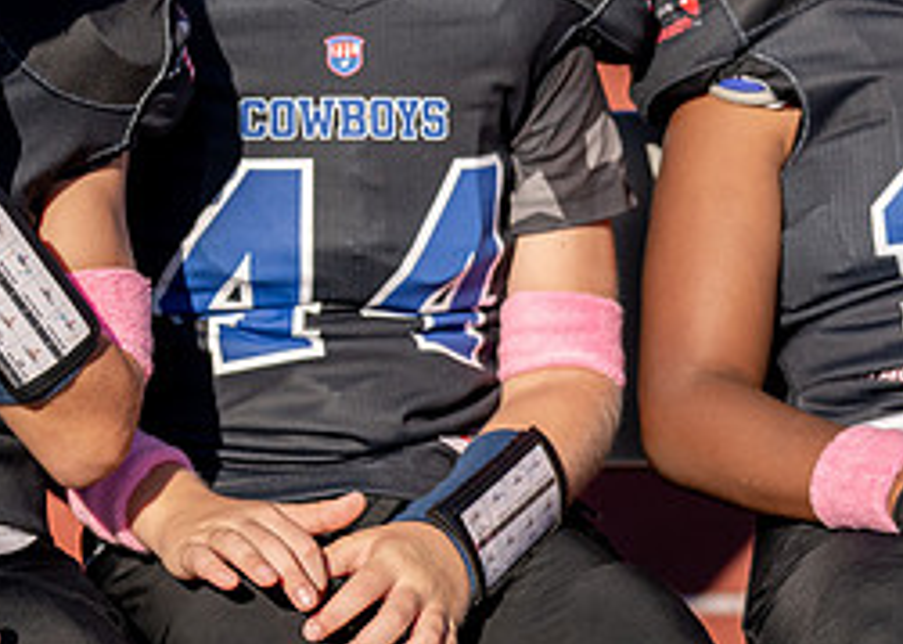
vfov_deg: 6.3
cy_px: 36
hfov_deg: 8.8
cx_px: -154
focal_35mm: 227
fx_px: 5818
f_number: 2.8
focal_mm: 75
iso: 160
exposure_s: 1/3200
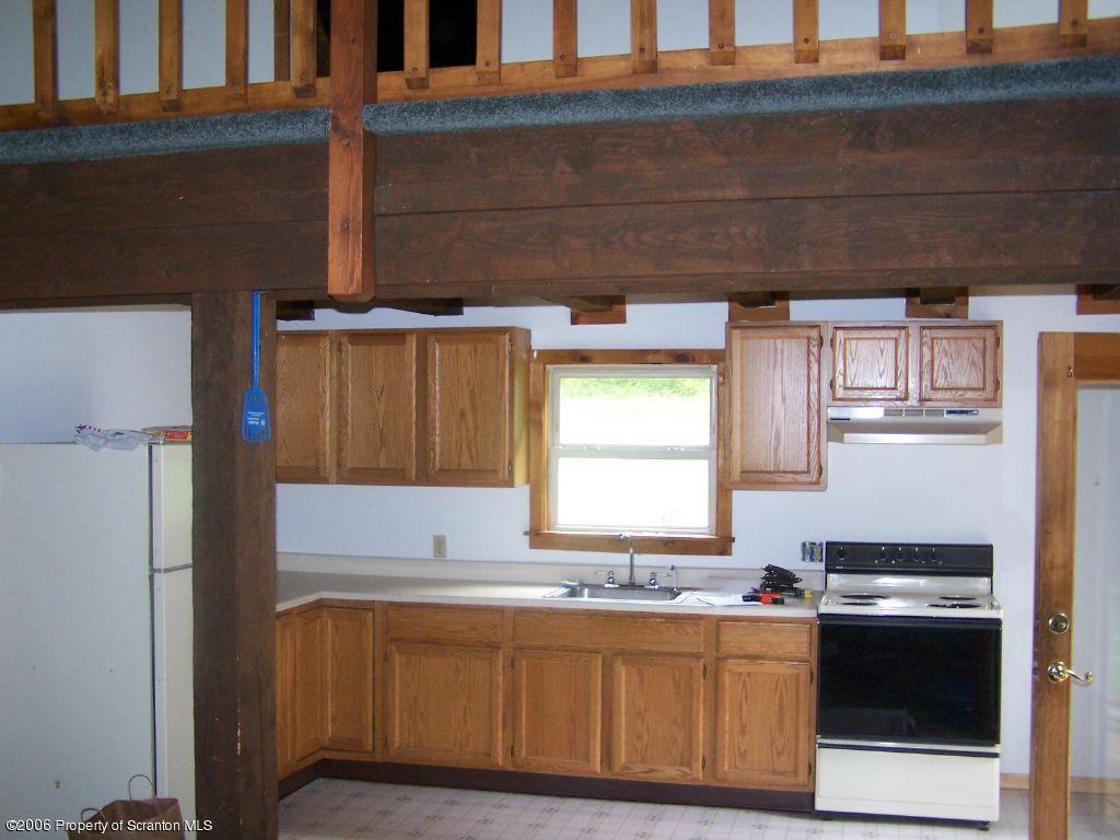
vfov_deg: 37.7
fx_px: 1229
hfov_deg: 49.0
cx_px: 560
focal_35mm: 38
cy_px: 420
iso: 140
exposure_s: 1/60
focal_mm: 6.3
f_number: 2.8
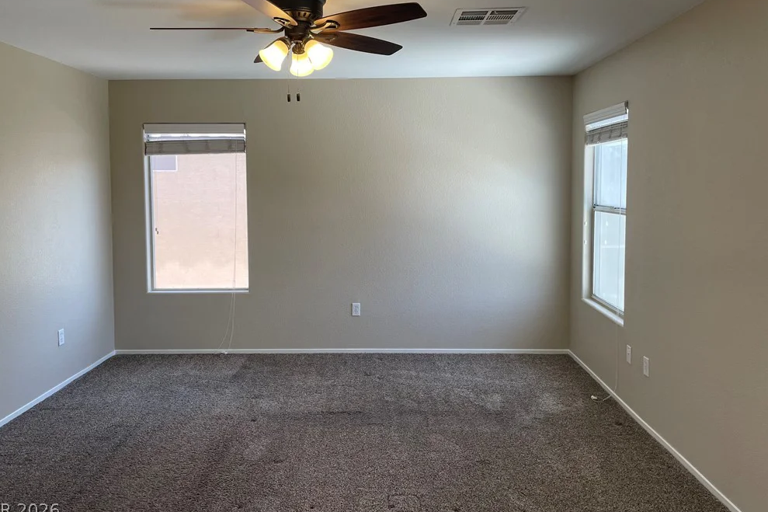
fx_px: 597
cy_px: 225
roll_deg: +1.3
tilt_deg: -3.1
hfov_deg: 65.5
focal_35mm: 28
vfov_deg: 46.3
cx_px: 373
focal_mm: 4.2
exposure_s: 1/120
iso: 80
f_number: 1.6
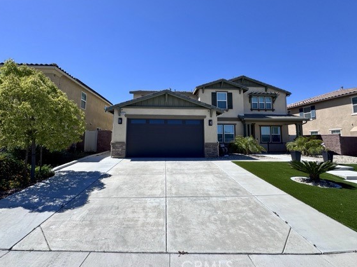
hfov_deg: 94.5
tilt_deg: +6.4
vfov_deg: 78.0
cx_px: 175
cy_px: 123
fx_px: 165
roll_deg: -0.7
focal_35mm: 16
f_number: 2.2
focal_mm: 2.22
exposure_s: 1/2146
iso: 50
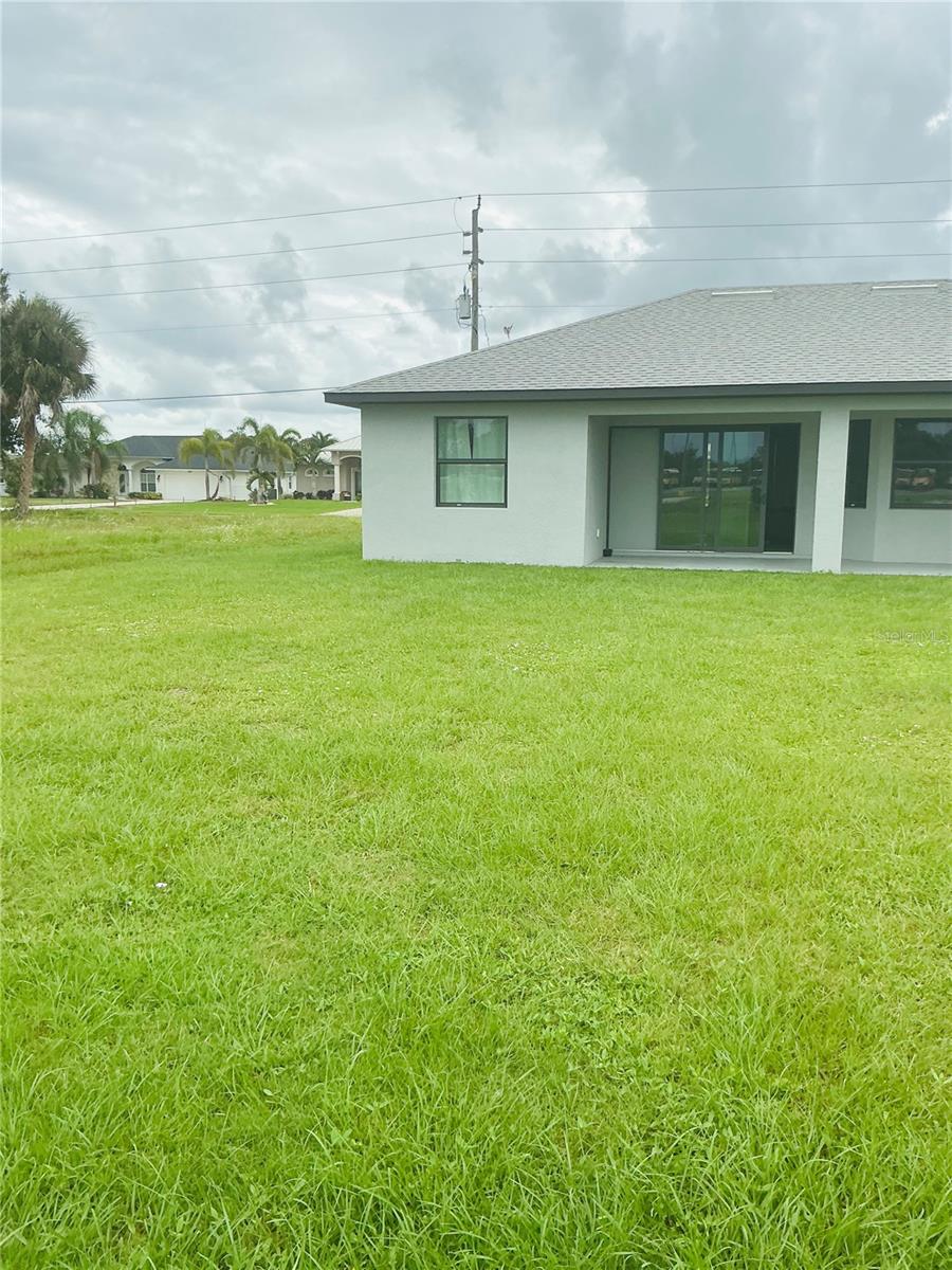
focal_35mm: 29
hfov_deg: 48.2
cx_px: 476
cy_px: 635
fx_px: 1063
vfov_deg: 61.7
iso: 25
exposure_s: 1/1144
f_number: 1.8
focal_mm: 3
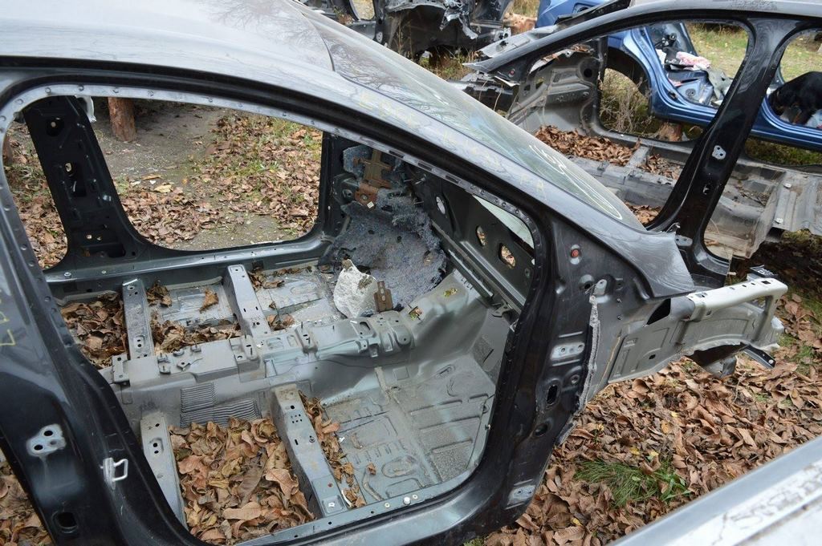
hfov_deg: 67.4
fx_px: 616
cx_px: 411
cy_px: 273
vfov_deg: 47.9
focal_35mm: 27
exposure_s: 1/125
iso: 400
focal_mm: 18
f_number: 5.6
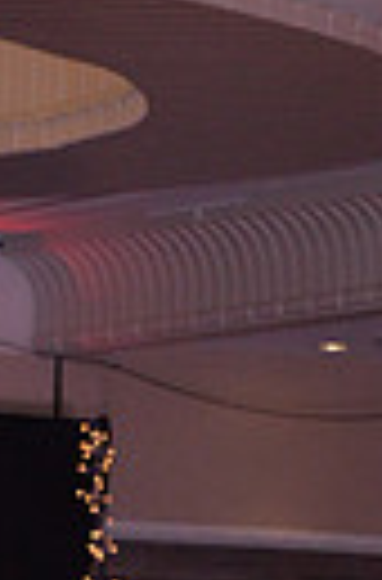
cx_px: 393
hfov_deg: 3.4
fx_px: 6514
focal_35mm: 406
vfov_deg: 5.0
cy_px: 1138
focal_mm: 90
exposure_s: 1/250
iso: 2000
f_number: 6.3
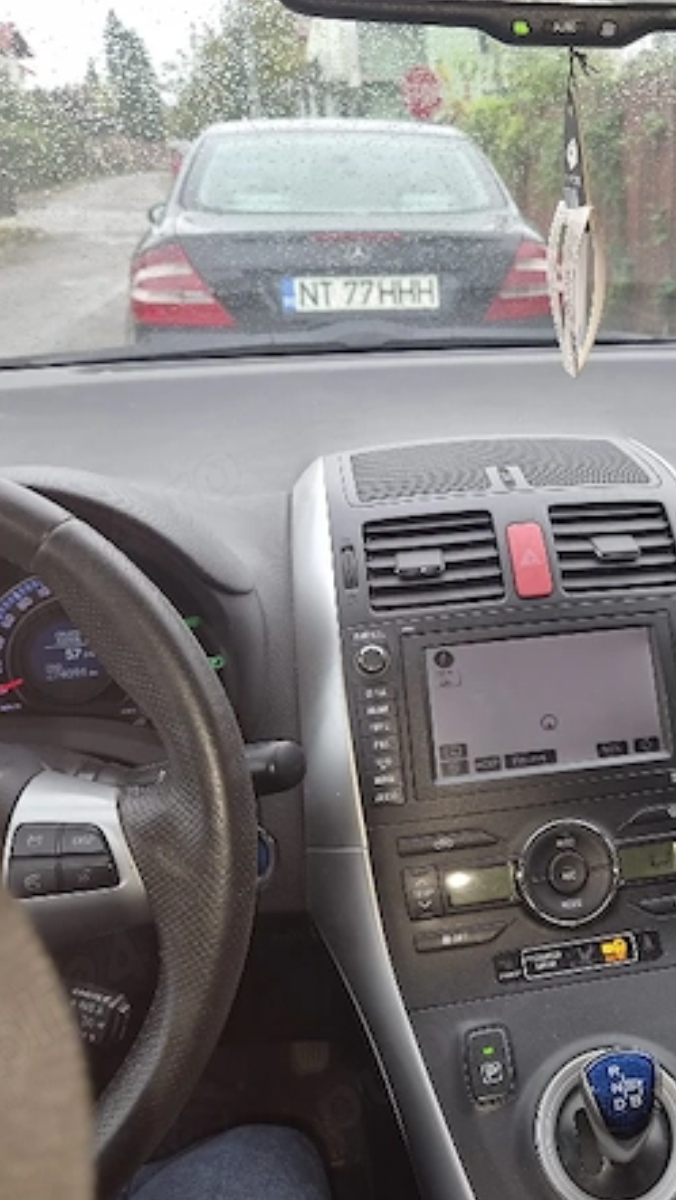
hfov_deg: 33.1
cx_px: 595
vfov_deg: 58.0
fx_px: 1082
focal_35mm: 34
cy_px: 595
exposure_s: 1/50
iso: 32
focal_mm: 5.4
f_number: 1.8
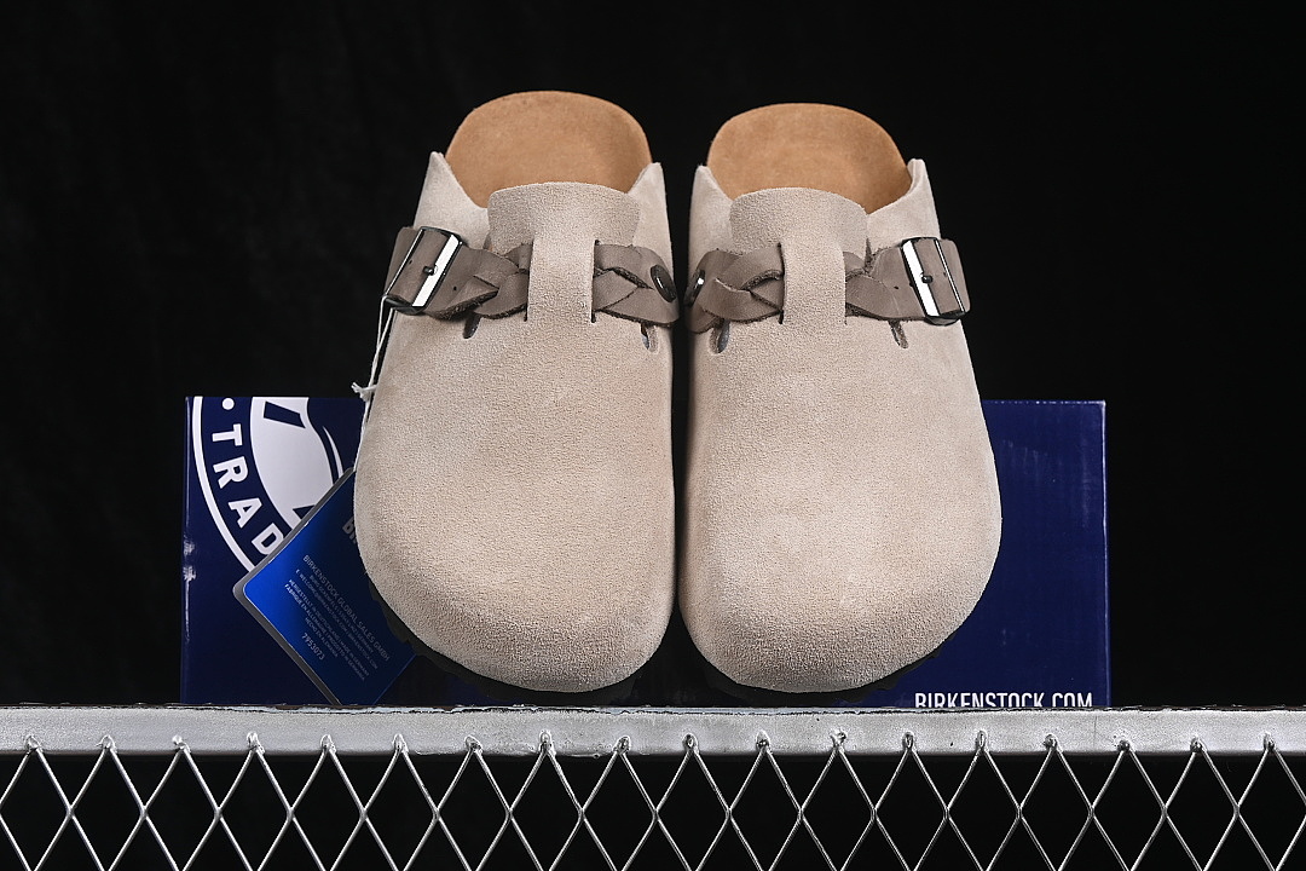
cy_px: 436
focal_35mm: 75
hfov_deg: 27.0
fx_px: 2721
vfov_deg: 18.2
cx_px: 653
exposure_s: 1/80
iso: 160
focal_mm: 50
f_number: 8
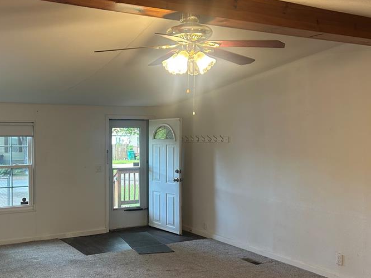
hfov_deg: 46.2
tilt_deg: -2.2
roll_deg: +0.7
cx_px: 130
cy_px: 148
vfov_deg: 35.9
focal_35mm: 40
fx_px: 429
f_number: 1.5
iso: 125
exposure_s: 1/60
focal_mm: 5.7
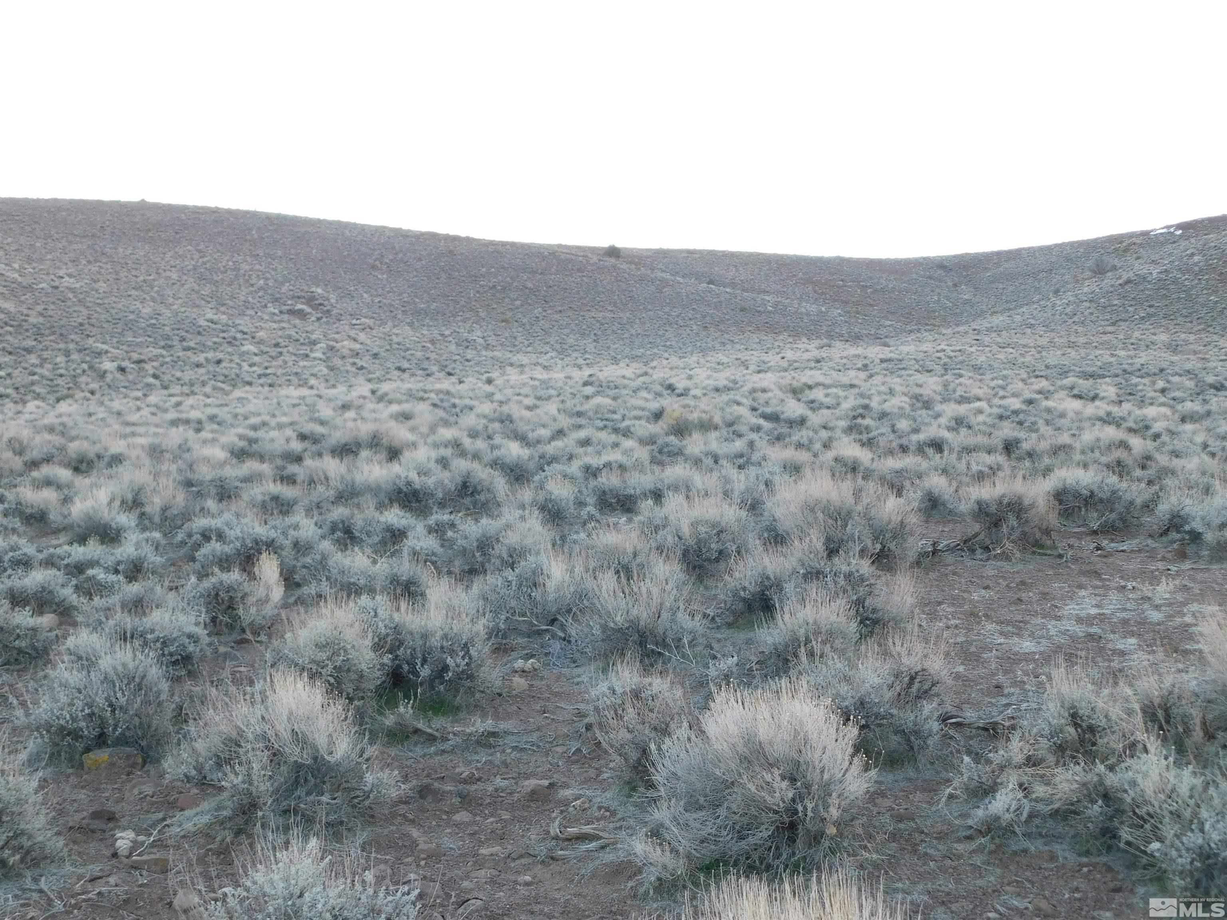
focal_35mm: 45
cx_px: 614
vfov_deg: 32.2
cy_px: 460
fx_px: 1595
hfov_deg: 42.1
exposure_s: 1/50
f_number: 3.7
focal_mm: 8
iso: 125
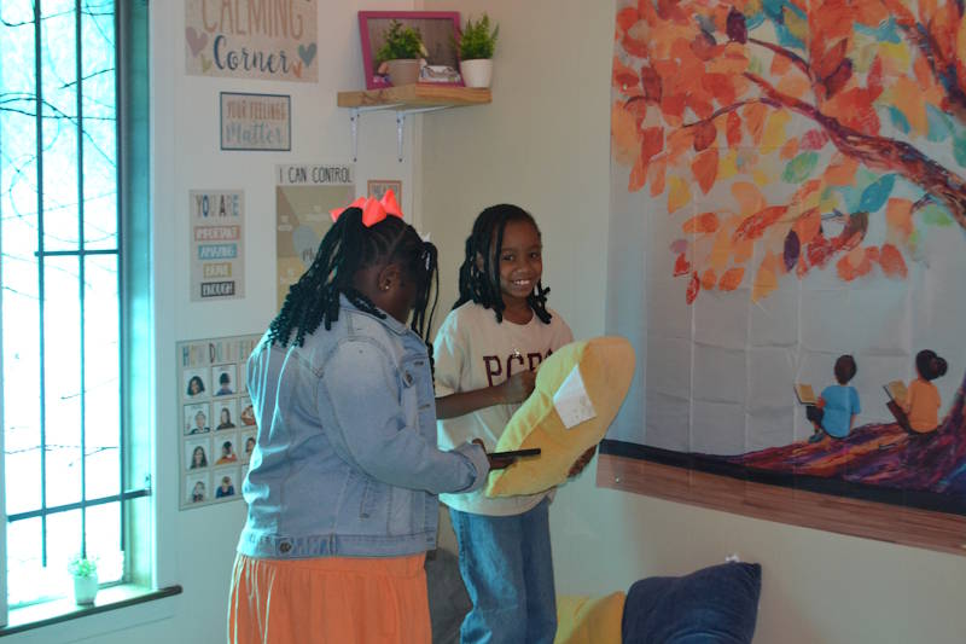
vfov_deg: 25.0
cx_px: 483
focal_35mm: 54
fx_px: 1449
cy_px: 322
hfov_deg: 36.9
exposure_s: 1/60
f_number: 5
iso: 1600
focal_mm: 36
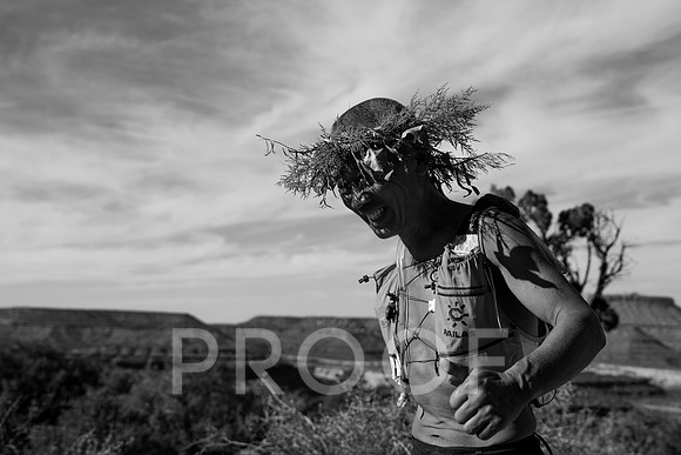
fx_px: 849
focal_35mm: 45
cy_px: 250
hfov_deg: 43.7
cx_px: 369
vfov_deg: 29.9
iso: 160
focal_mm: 35
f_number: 4
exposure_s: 1/2500
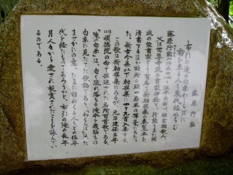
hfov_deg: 42.9
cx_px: 116
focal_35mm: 44
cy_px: 88
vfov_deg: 32.9
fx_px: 296
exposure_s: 1/100
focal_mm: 7.9
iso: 100
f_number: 3.3
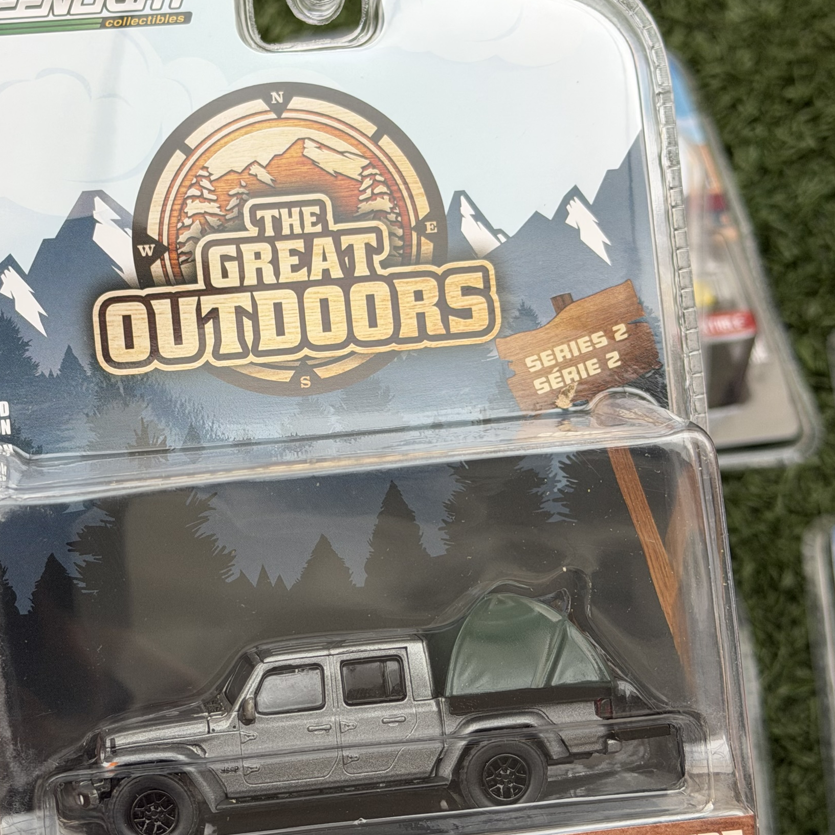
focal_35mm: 78
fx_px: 2129
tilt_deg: -56.4
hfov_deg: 22.1
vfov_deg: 22.2
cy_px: 408
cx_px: 302
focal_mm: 6.76
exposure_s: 1/463
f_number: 1.78
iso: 64
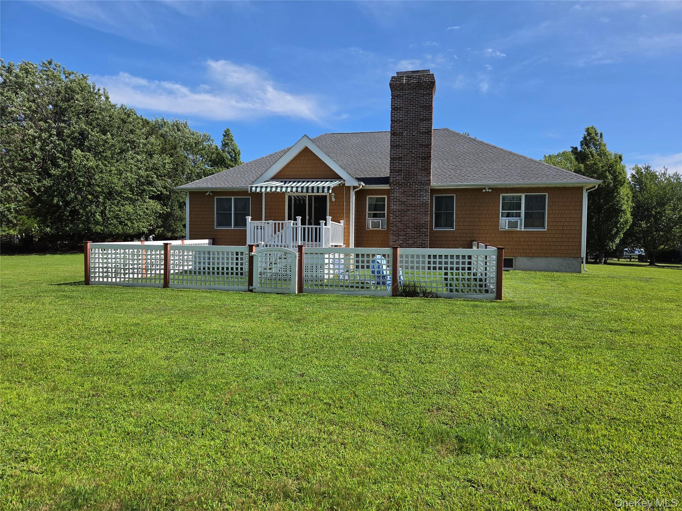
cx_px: 341
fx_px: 453
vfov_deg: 58.9
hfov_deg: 73.9
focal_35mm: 23
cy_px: 256
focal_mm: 5.4
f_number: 1.8
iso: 80
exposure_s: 1/4349
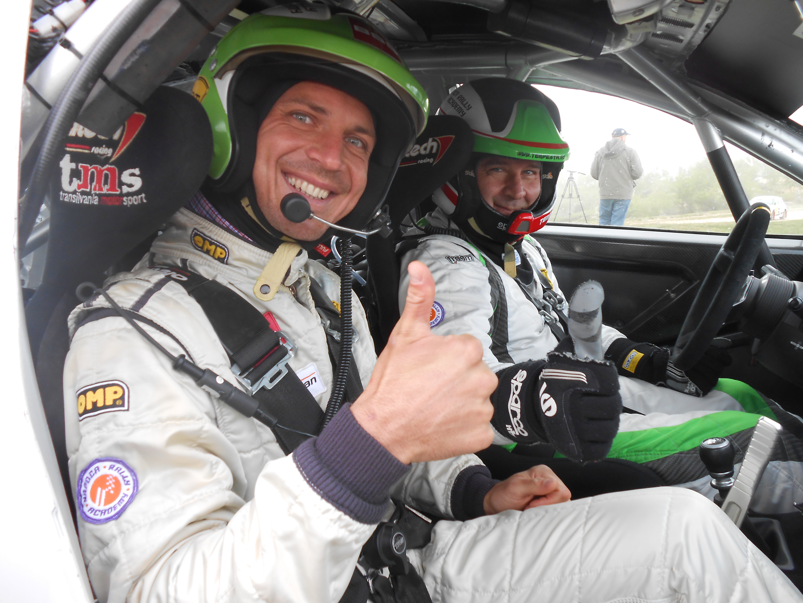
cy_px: 302
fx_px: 603
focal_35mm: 26
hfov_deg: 67.3
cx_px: 402
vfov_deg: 53.1
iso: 100
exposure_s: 1/30
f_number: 3.5
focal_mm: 4.6
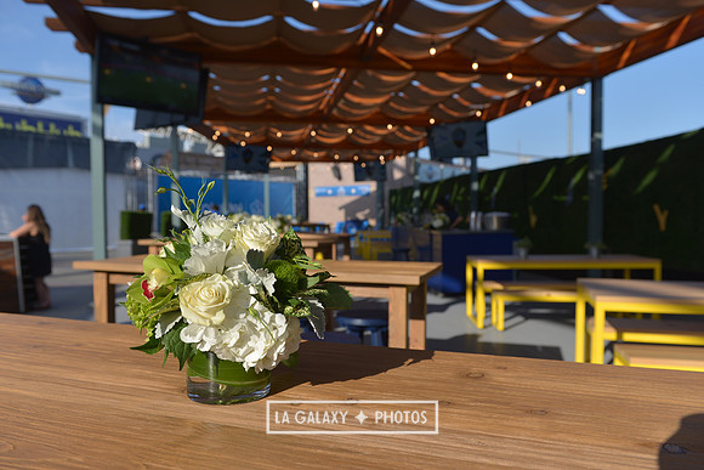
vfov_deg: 42.3
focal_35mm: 31
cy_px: 235
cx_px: 352
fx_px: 606
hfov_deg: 60.3
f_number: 4.5
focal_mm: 31
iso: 200
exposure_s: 1/2000
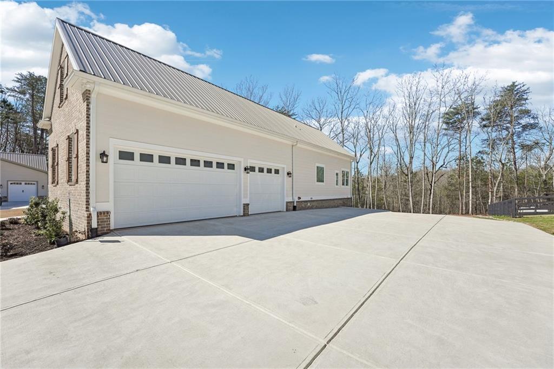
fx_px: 215
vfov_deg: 81.1
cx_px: 277
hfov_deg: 104.3
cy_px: 184
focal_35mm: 14
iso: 100
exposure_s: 1/320
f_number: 8
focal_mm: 14
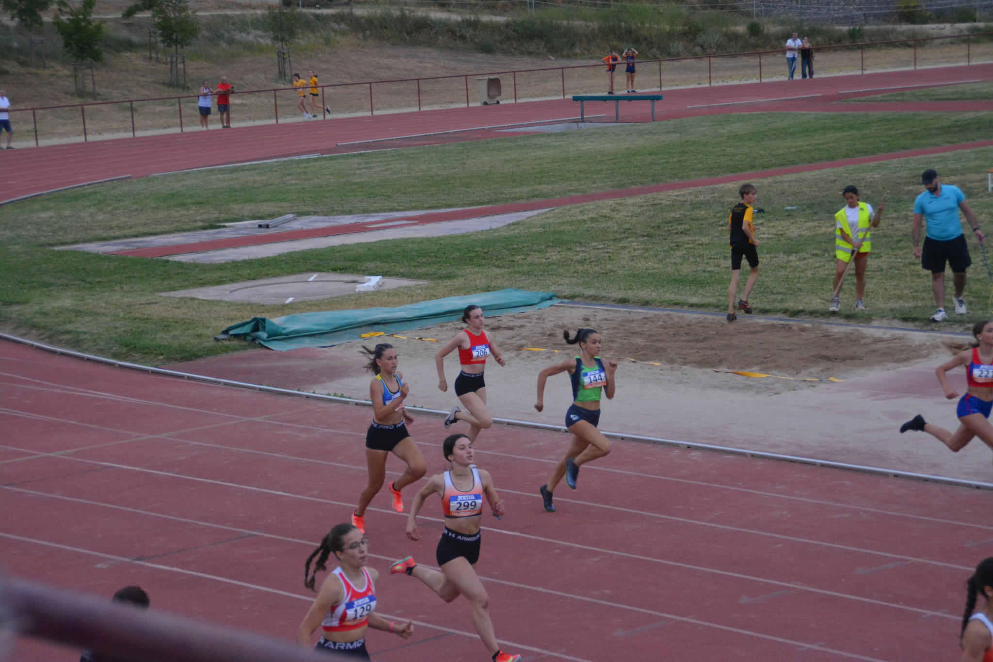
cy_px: 331
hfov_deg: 20.6
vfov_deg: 13.8
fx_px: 2730
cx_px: 496
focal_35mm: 99
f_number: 5.3
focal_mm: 66
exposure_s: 1/500
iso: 1600
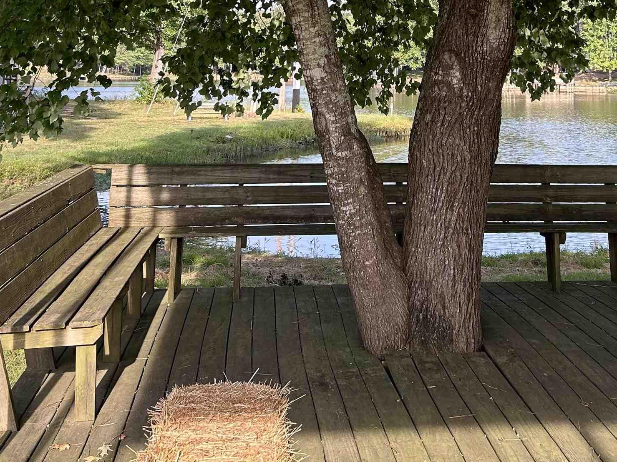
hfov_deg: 35.2
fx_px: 962
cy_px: -5
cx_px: 417
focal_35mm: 54
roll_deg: -0.5
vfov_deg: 25.6
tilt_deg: +4.9
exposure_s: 1/511
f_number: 1.5
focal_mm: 5.7
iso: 50
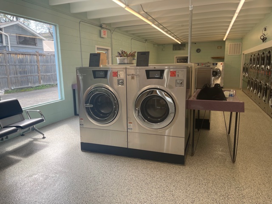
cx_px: 136
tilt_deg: -10.9
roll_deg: +1.4
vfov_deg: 53.1
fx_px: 204
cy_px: 102
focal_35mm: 26
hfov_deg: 67.3
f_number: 1.6
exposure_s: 1/318
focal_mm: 5.1
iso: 32
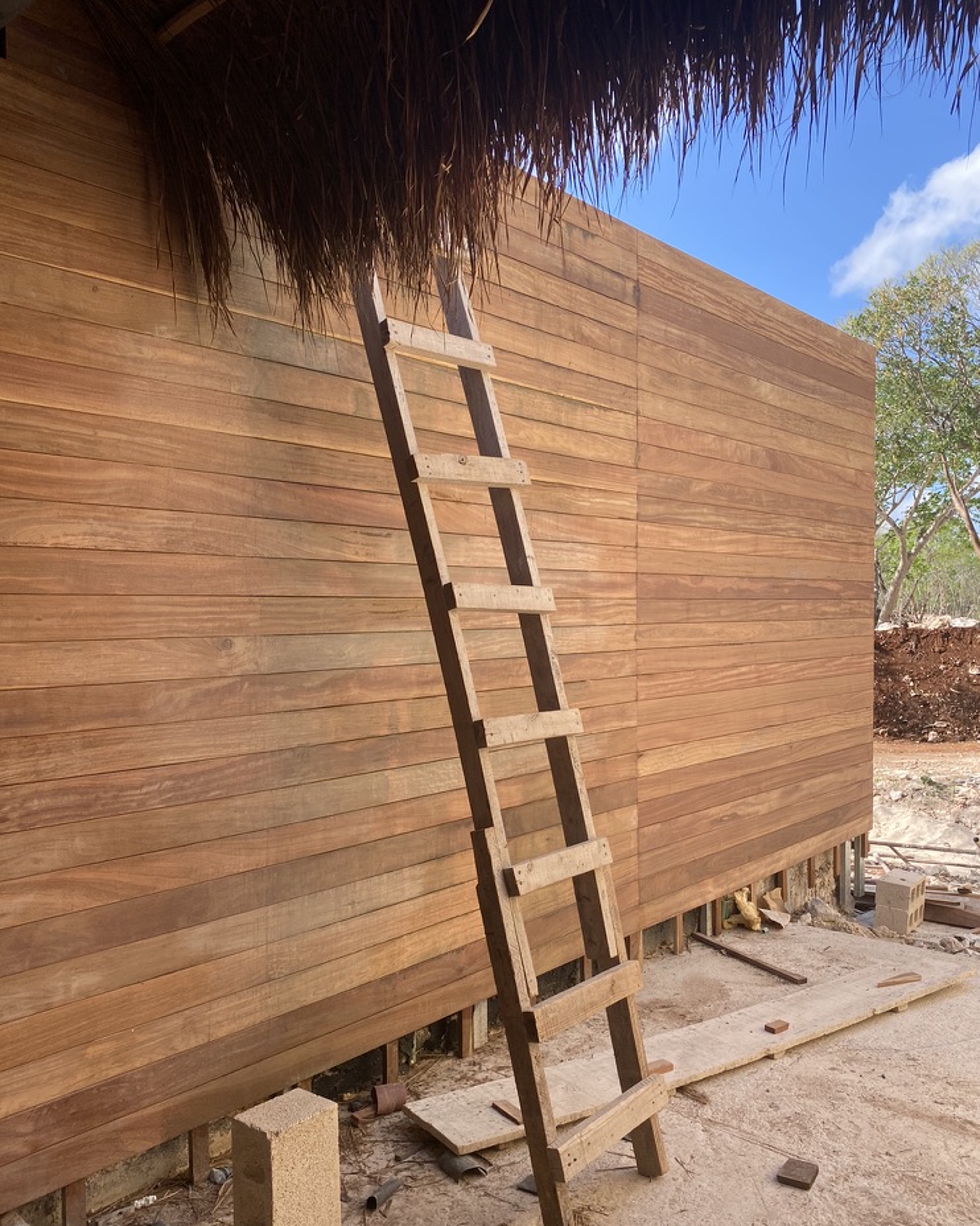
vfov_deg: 62.1
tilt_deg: -1.7
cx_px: 486
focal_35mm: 28
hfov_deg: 51.5
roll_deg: -0.1
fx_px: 1015
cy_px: 671
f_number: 1.8
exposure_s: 1/637
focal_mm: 4.25
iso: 32
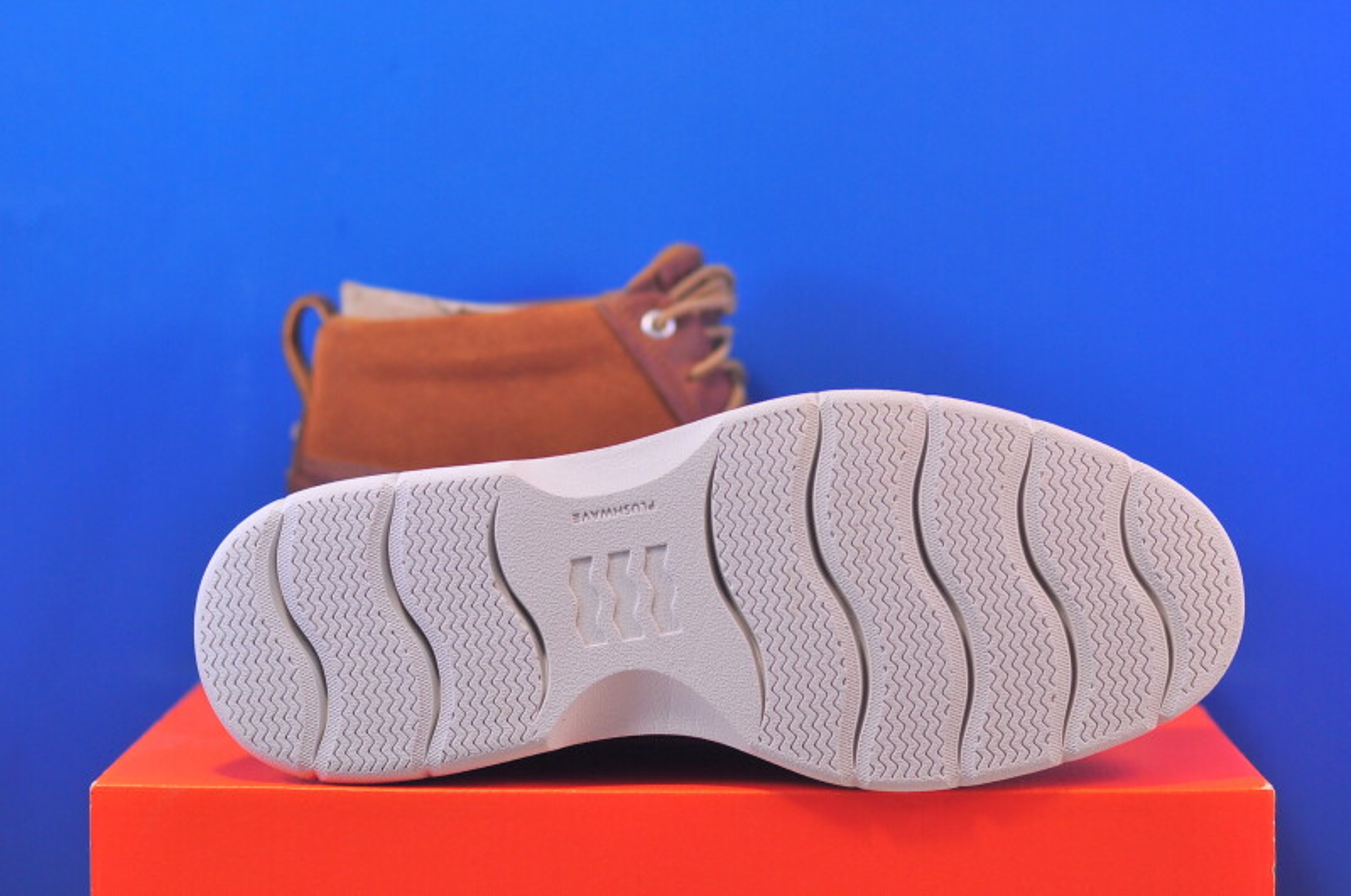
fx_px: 2811
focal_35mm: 75
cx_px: 676
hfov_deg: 27.0
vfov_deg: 18.1
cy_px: 448
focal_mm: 50
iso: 250
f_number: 2.5
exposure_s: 1/320
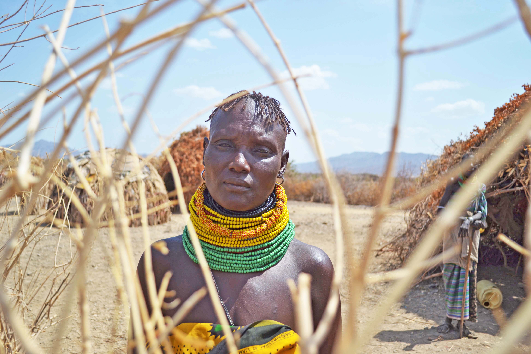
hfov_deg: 57.2
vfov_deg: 40.0
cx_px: 266
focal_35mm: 33
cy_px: 177
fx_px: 487
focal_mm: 22
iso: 100
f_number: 3.8
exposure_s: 1/1000
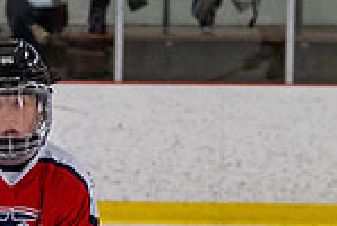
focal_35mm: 373
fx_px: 3499
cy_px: 333
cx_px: -45
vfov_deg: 3.7
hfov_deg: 5.5
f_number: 3.2
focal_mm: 64
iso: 2000
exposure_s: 1/800
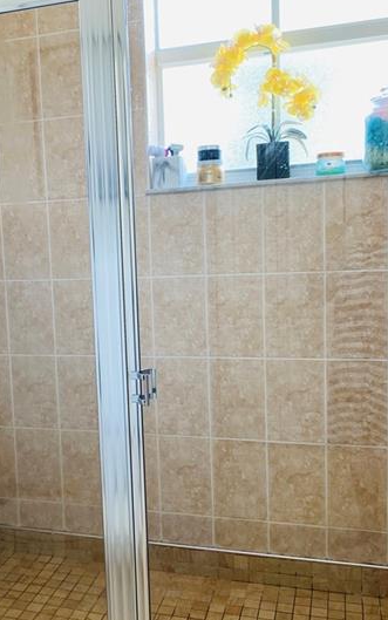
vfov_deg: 49.2
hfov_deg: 31.6
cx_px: 108
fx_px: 676
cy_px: 328
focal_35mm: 40
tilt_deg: -7.5
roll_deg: +2.1
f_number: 1.8
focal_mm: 4.25
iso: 80
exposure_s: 1/120
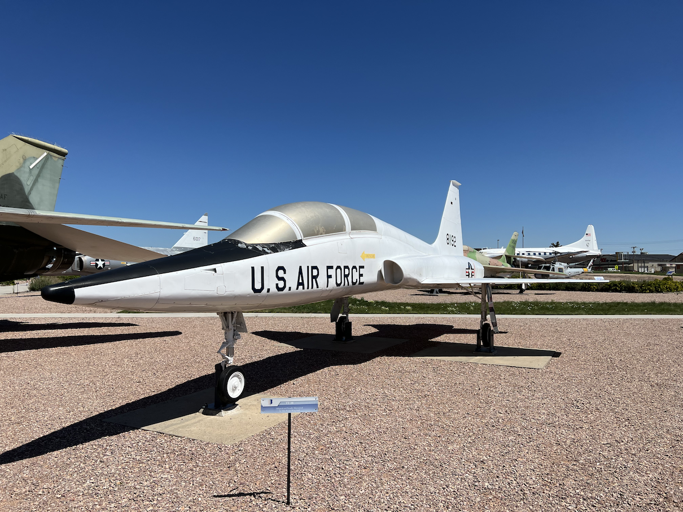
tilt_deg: +0.8
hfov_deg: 67.3
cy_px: 256
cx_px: 342
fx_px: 513
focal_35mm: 26
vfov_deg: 53.0
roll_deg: +0.4
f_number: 1.5
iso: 50
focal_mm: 5.7
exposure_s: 1/8696
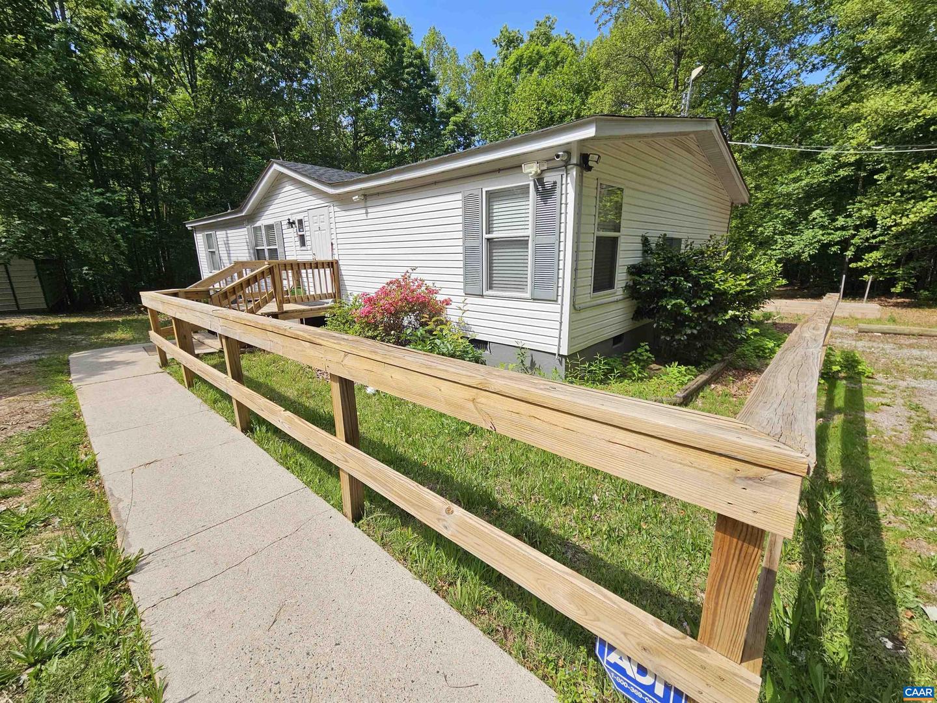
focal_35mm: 13
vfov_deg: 89.9
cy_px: 352
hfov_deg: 106.2
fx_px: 352
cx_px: 468
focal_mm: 2.2
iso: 50
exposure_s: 1/1517
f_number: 2.2
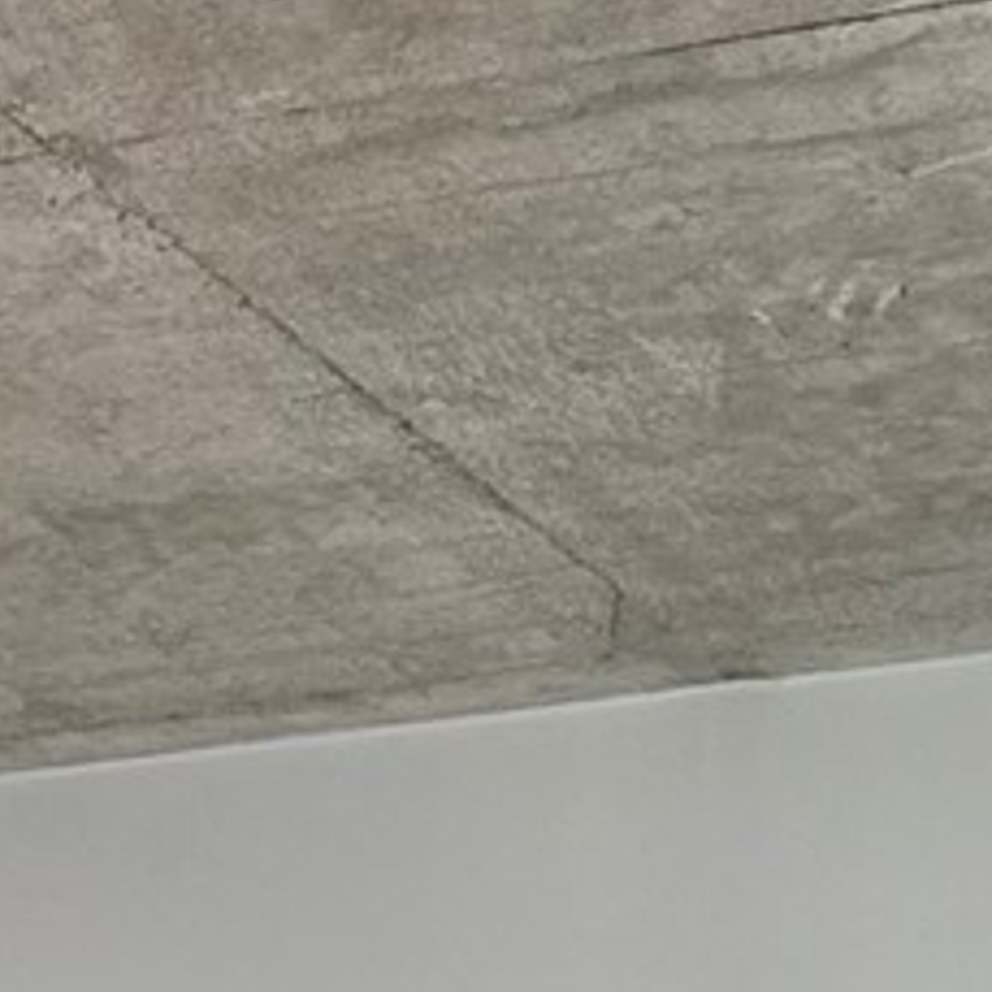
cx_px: 918
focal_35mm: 148
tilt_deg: -7.6
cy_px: 3002
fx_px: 4798
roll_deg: -0.5
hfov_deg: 11.7
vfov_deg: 9.3
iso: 100
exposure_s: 1/121
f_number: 1.78
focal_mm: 6.76
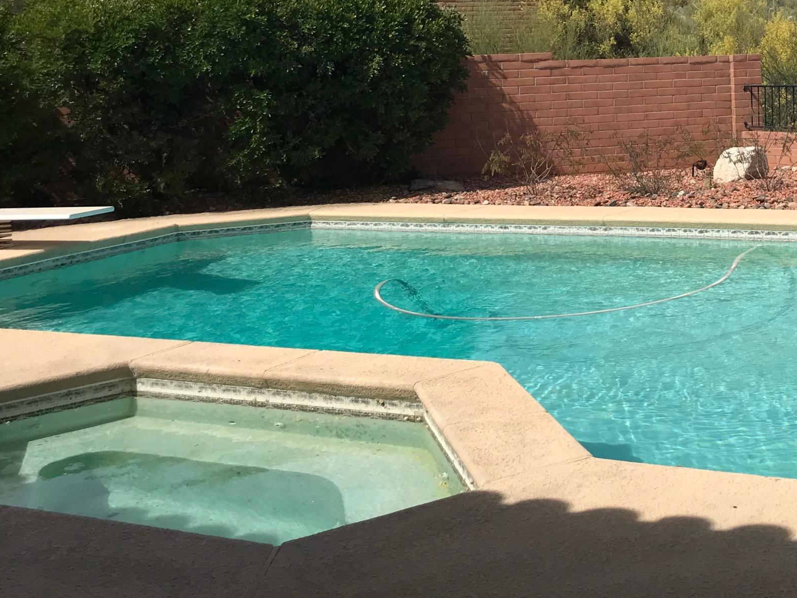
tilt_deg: -2.1
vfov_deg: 26.9
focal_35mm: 53
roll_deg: +1.5
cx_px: 684
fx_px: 1220
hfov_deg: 34.6
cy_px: 96
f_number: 1.8
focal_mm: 3.99
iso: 20
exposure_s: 1/3690
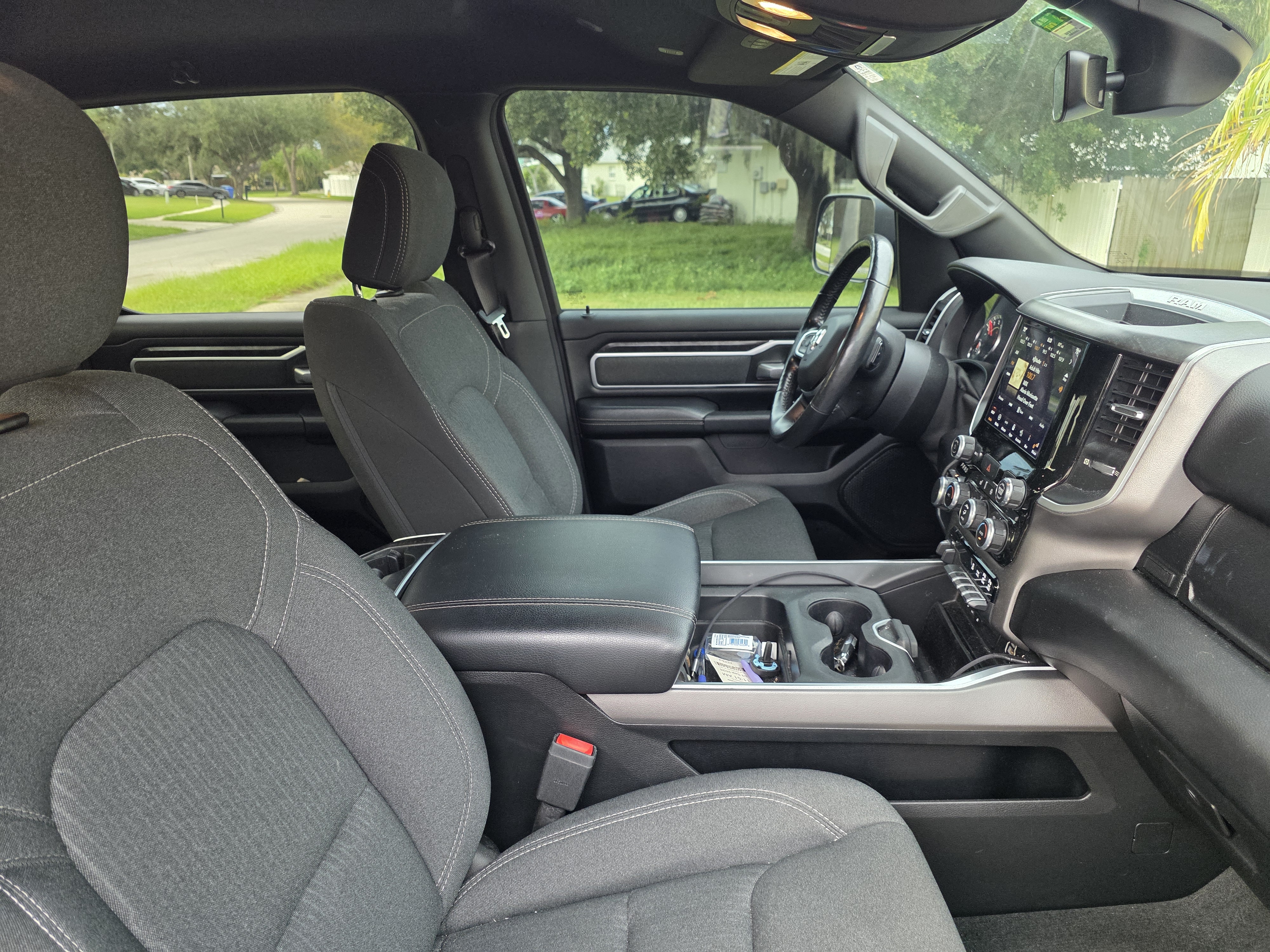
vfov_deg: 58.9
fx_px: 844
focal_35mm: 23
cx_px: 635
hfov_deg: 73.9
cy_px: 476
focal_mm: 6.3
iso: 250
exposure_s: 1/120
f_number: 1.7
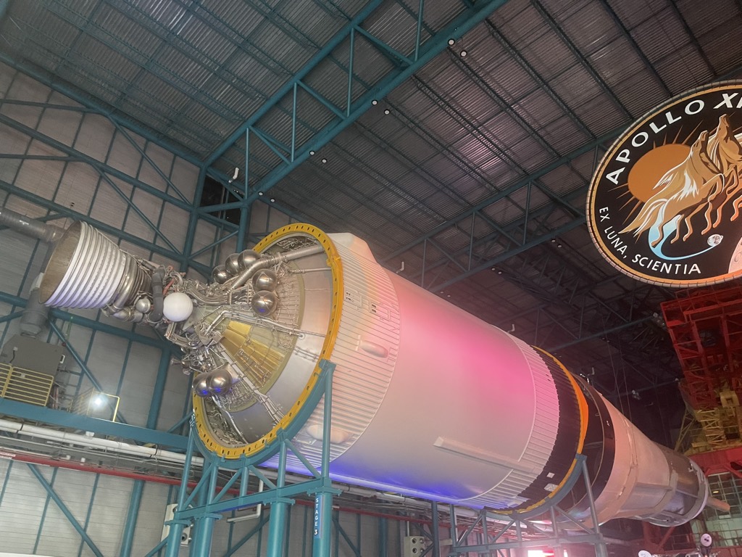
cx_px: 371
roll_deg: +1.5
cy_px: 278
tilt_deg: +32.9
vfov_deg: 53.1
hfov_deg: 67.3
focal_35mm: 26
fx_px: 557
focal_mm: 4.2
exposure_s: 1/42
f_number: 1.6
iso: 320
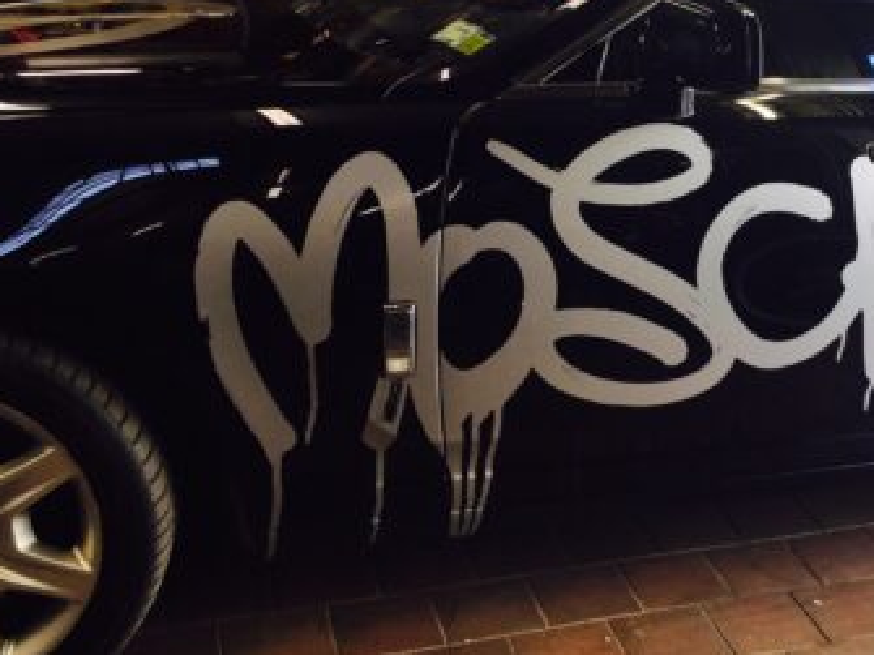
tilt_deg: -11.9
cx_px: 699
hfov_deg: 35.6
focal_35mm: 52
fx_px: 1312
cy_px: 141
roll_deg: -3.4
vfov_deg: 27.5
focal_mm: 4.15
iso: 40
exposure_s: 1/60
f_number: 2.2
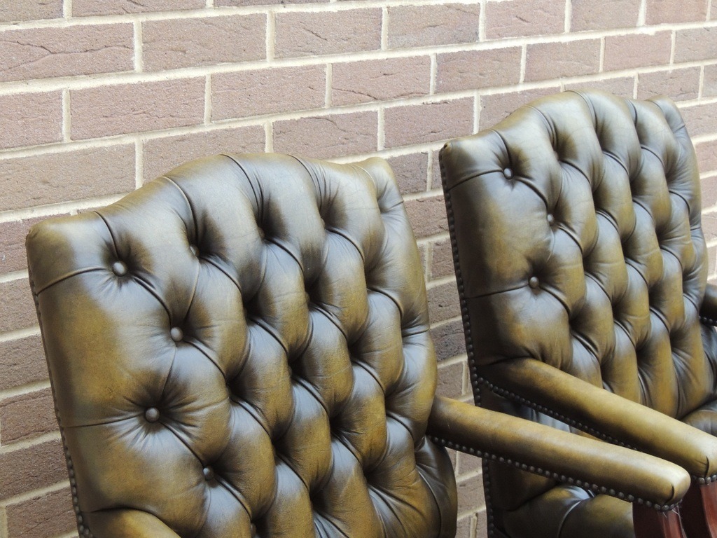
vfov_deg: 21.0
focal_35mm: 70
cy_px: 269
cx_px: 358
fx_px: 1450
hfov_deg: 27.8
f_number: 3.9
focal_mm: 12.4
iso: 640
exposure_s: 1/200
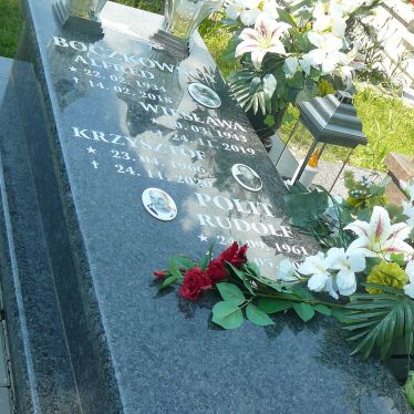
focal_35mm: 53
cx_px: 195
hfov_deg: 32.2
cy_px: 231
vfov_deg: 32.2
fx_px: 717
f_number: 2.8
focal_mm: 5.2
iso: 80
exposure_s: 1/400
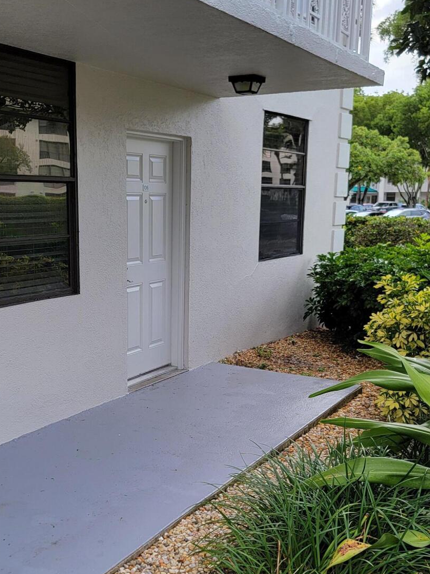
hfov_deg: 32.7
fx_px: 729
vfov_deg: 42.8
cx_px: 160
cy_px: 328
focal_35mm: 44
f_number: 1.8
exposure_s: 1/139
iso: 16
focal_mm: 6.7
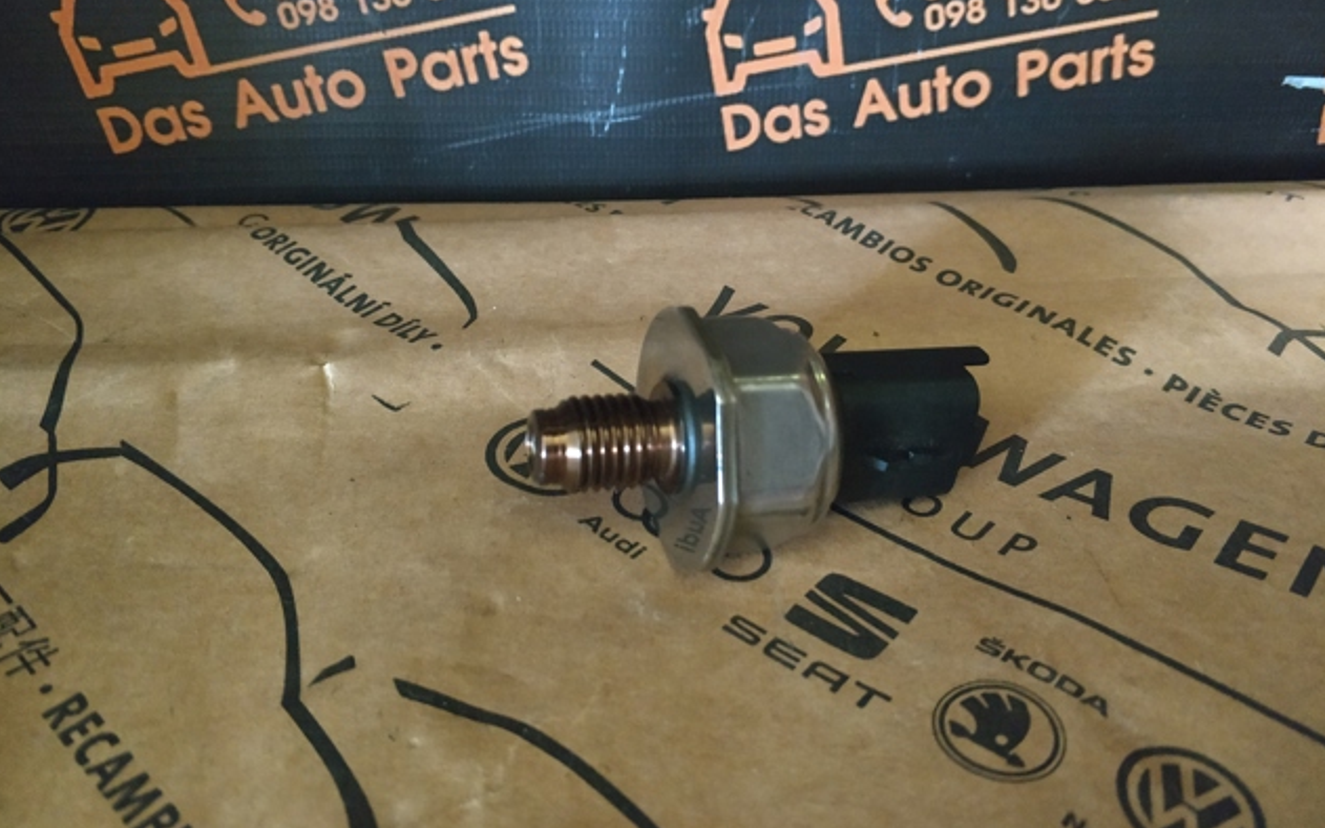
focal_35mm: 29
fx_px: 1047
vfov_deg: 43.0
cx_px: 661
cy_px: 343
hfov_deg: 64.7
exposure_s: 1/12
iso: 6442
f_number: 1.8
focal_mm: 3.82
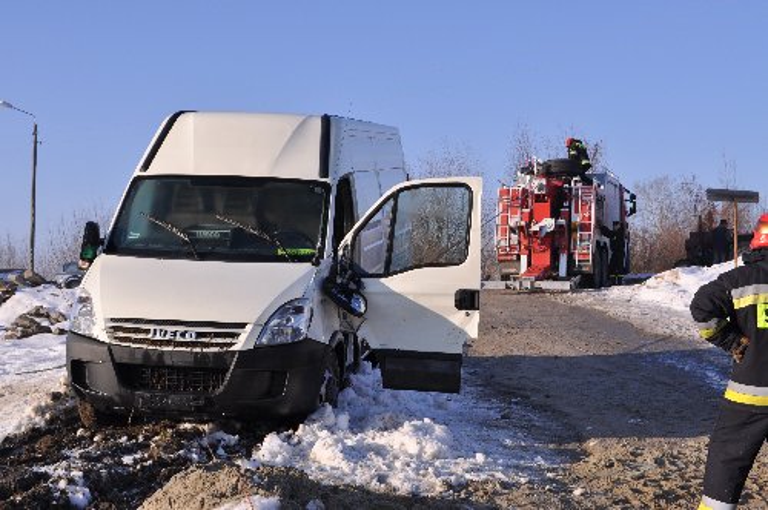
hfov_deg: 36.9
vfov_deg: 25.0
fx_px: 1150
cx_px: 384
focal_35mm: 54
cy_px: 255
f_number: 11
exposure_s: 1/250
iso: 200
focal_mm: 36
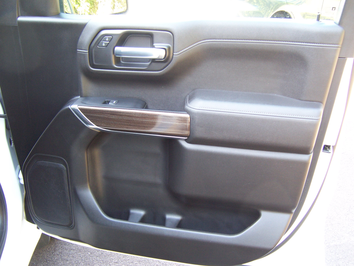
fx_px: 337
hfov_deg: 55.4
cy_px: 133
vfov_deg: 42.9
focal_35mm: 33
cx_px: 177
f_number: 3.4
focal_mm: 5.5
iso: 140
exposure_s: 1/10
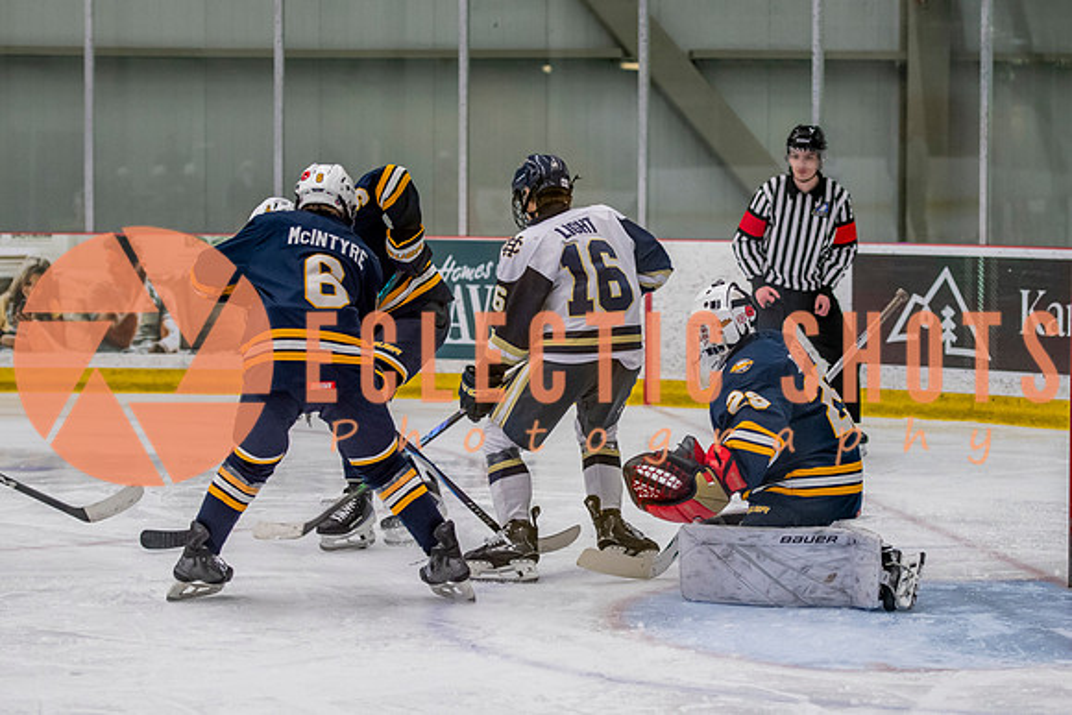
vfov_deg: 10.2
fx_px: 4011
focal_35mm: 135
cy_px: 359
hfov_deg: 15.2
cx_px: 637
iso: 2000
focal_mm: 86
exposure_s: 1/640
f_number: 3.2
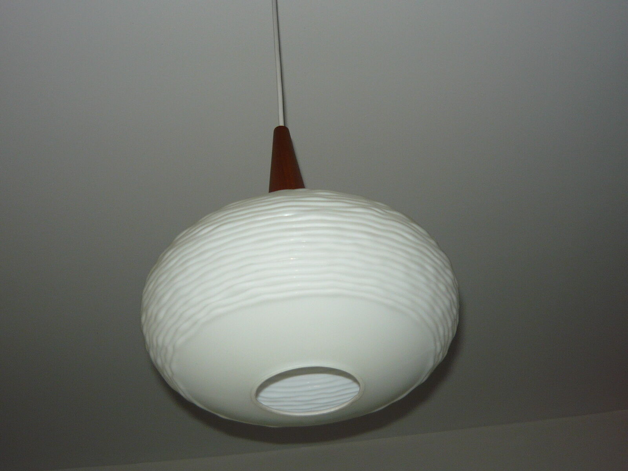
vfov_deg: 33.6
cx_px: 314
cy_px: 236
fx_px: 780
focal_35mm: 43
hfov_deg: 43.9
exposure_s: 1/30
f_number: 2.8
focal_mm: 5.5
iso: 100
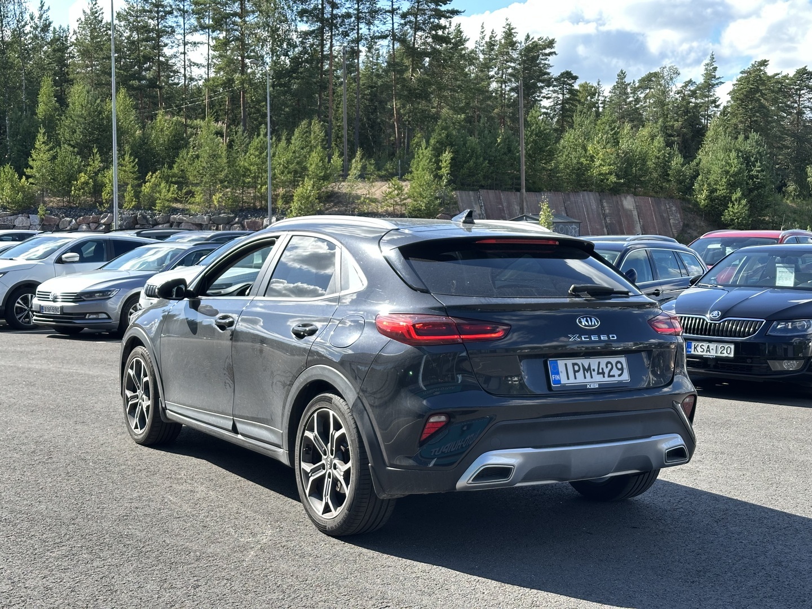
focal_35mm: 48
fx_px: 1126
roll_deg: -0.2
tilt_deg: -3.6
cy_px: 304
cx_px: 406
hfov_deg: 39.7
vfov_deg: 30.3
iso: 64
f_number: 1.78
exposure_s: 1/558
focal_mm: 6.86
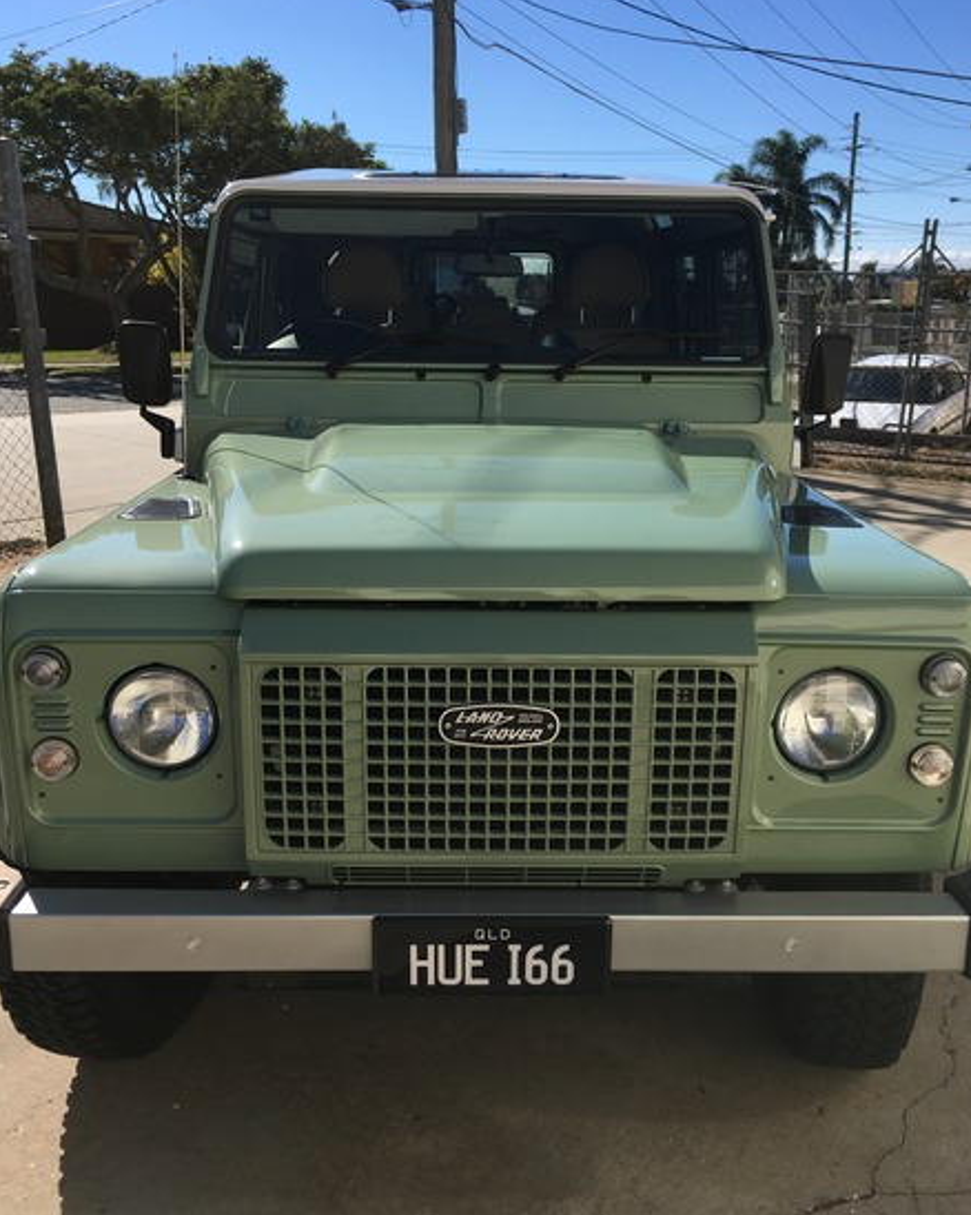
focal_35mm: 31
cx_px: 494
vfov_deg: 57.2
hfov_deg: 47.1
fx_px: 1114
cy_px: 603
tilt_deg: -17.4
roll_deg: -0.1
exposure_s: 1/1876
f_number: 2.2
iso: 25
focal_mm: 4.15
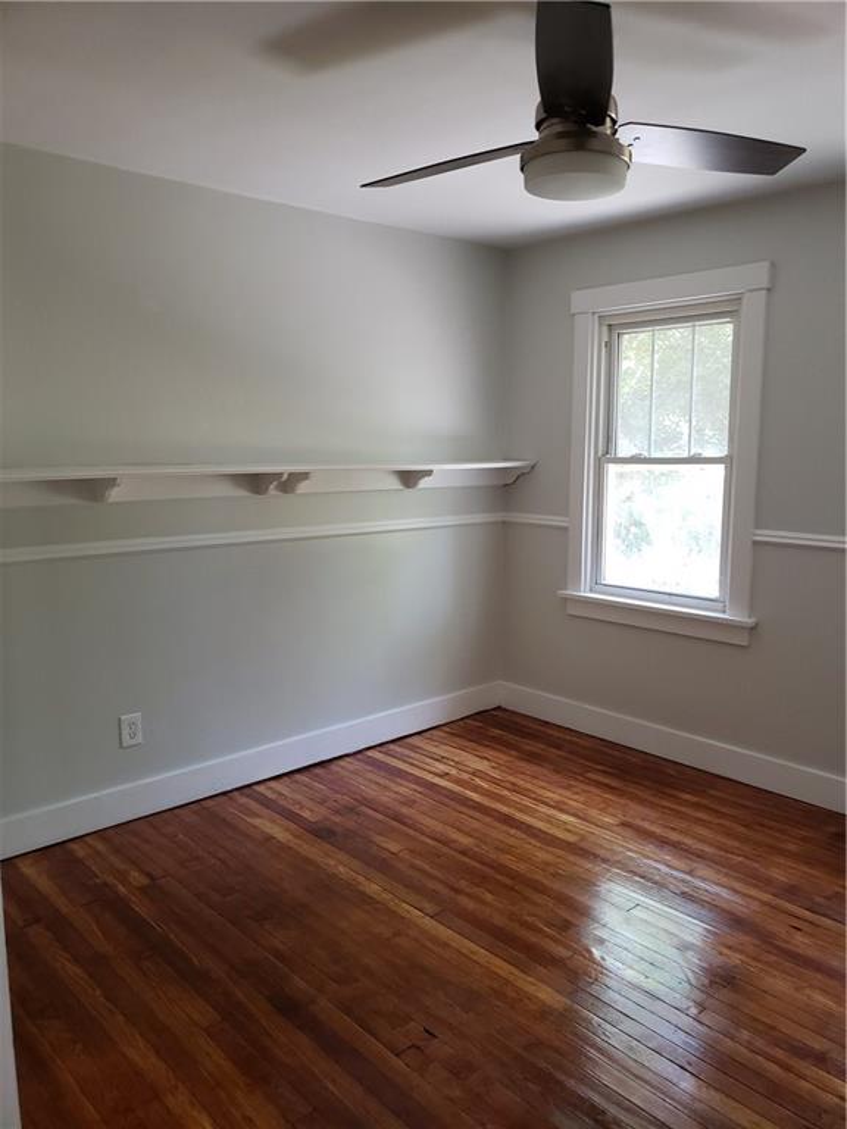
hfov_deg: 53.1
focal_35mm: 26
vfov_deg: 67.3
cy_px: 564
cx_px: 424
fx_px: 848
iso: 250
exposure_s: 1/50
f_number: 2.4
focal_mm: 4.3
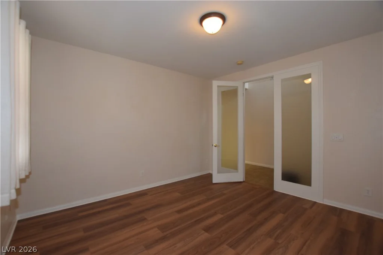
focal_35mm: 15
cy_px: 128
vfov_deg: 77.3
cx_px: 192
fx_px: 160
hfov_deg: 100.4
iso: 800
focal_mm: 10
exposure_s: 1/100
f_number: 5
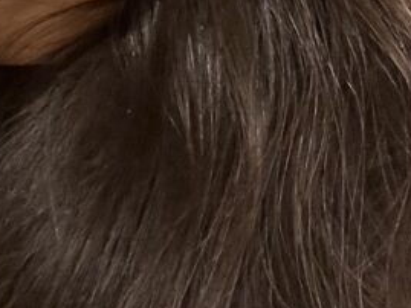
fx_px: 1354
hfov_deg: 16.9
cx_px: 2
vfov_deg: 11.4
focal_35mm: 114
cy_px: -357
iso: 400
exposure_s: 1/25
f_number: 2.2
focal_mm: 2.71
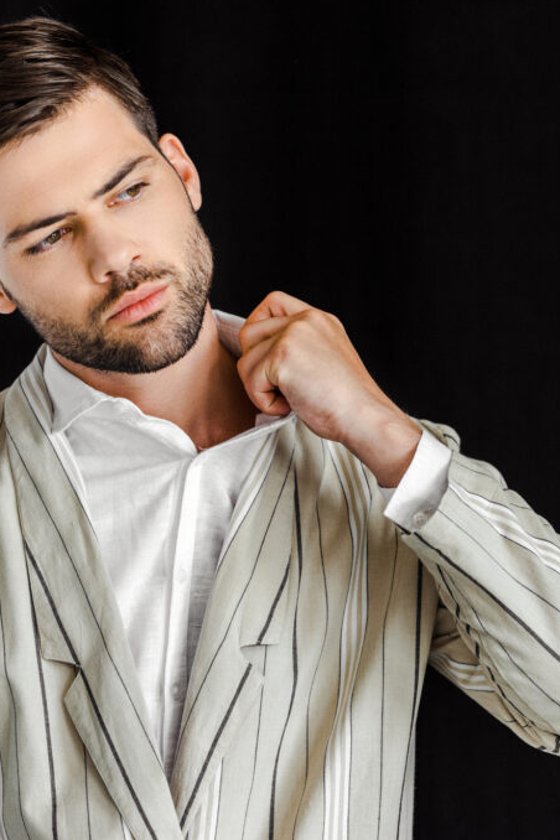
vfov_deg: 15.1
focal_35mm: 136
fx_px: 3173
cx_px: 330
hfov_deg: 10.1
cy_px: 418
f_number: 3.5
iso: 500
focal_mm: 90
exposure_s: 1/200
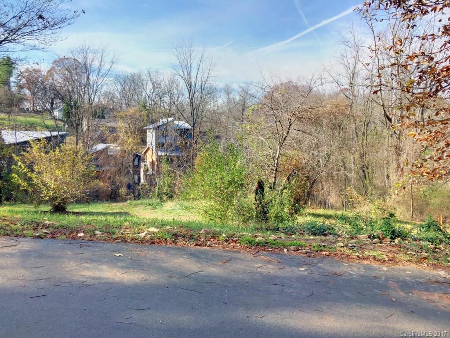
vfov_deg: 48.2
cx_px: 225
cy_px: 169
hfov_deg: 61.7
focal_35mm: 29
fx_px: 377
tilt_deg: -4.5
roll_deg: -0.4
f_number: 2.2
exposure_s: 1/509
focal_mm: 4.15
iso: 25
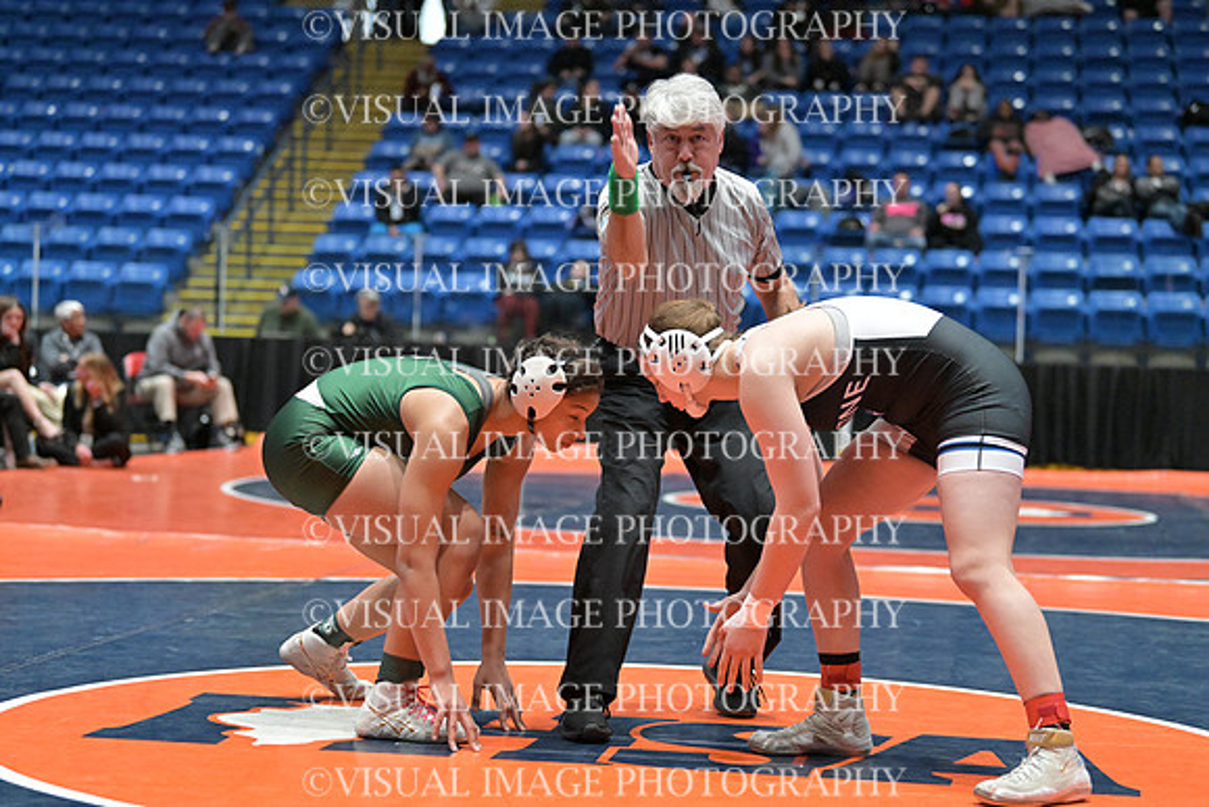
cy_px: 404
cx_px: 604
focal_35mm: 82
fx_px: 2754
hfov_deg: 24.8
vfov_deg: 16.7
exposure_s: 1/800
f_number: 2.8
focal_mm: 82
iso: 6400
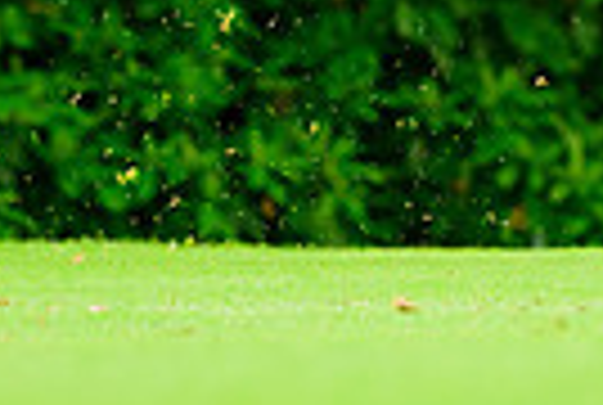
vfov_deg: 1.3
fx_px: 17392
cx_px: 414
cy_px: -443
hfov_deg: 2.0
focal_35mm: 1036
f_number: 5
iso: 1600
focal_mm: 240
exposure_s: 1/2000
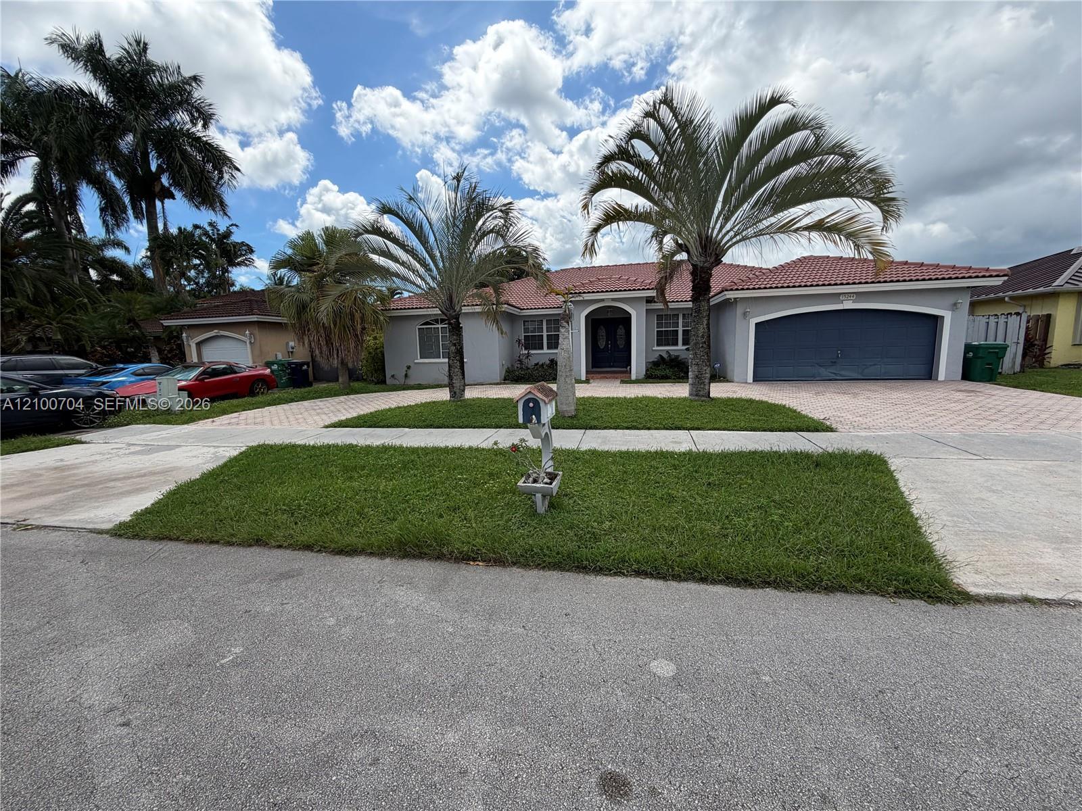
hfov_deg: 102.1
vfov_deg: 85.7
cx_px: 541
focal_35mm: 14
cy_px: 406
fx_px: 438
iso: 32
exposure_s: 1/1189
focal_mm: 2.22
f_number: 2.2
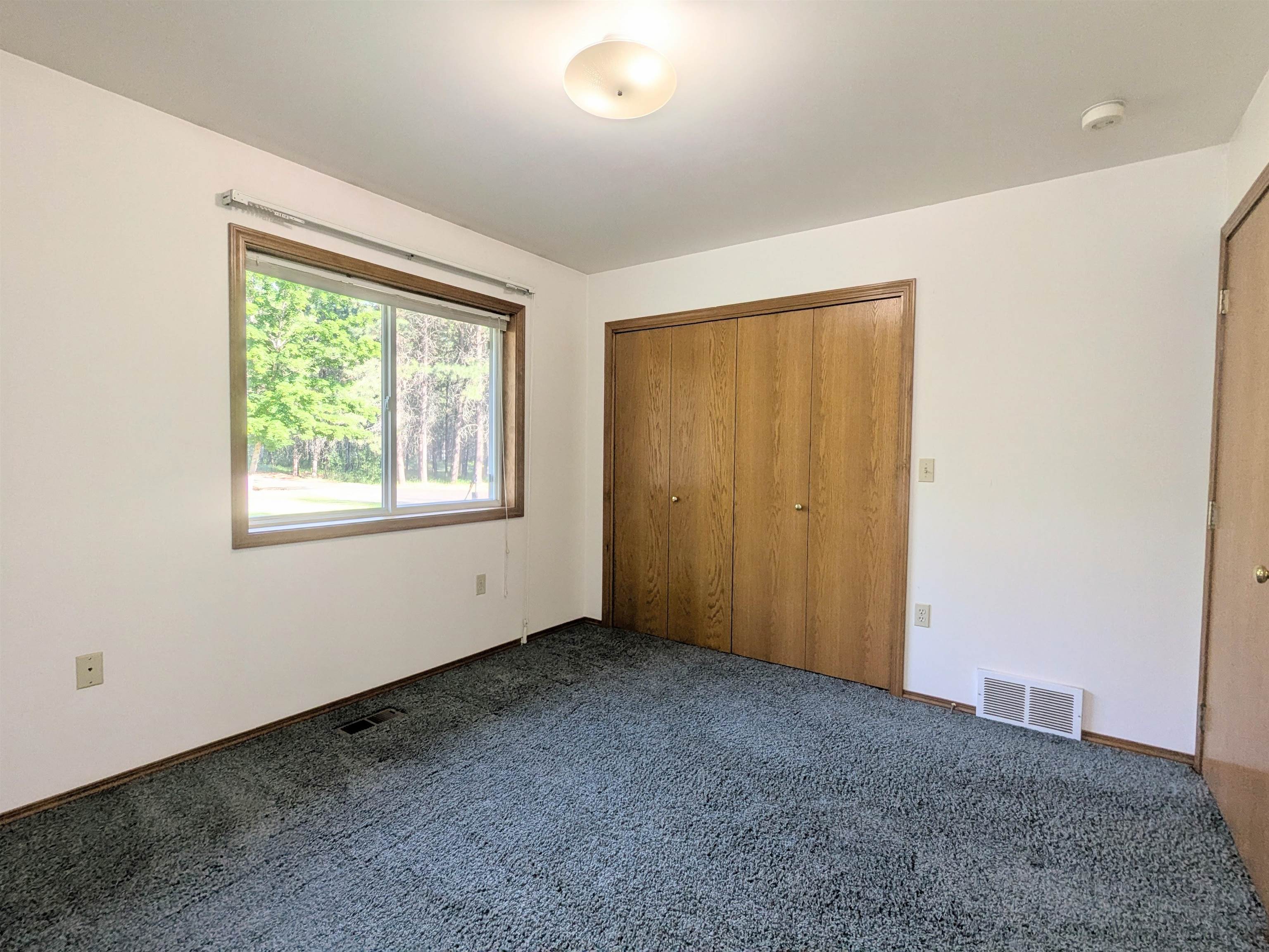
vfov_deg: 78.1
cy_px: 476
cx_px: 634
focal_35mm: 16
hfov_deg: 94.5
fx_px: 587
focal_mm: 2.35
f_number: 2.2
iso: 70
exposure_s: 1/120
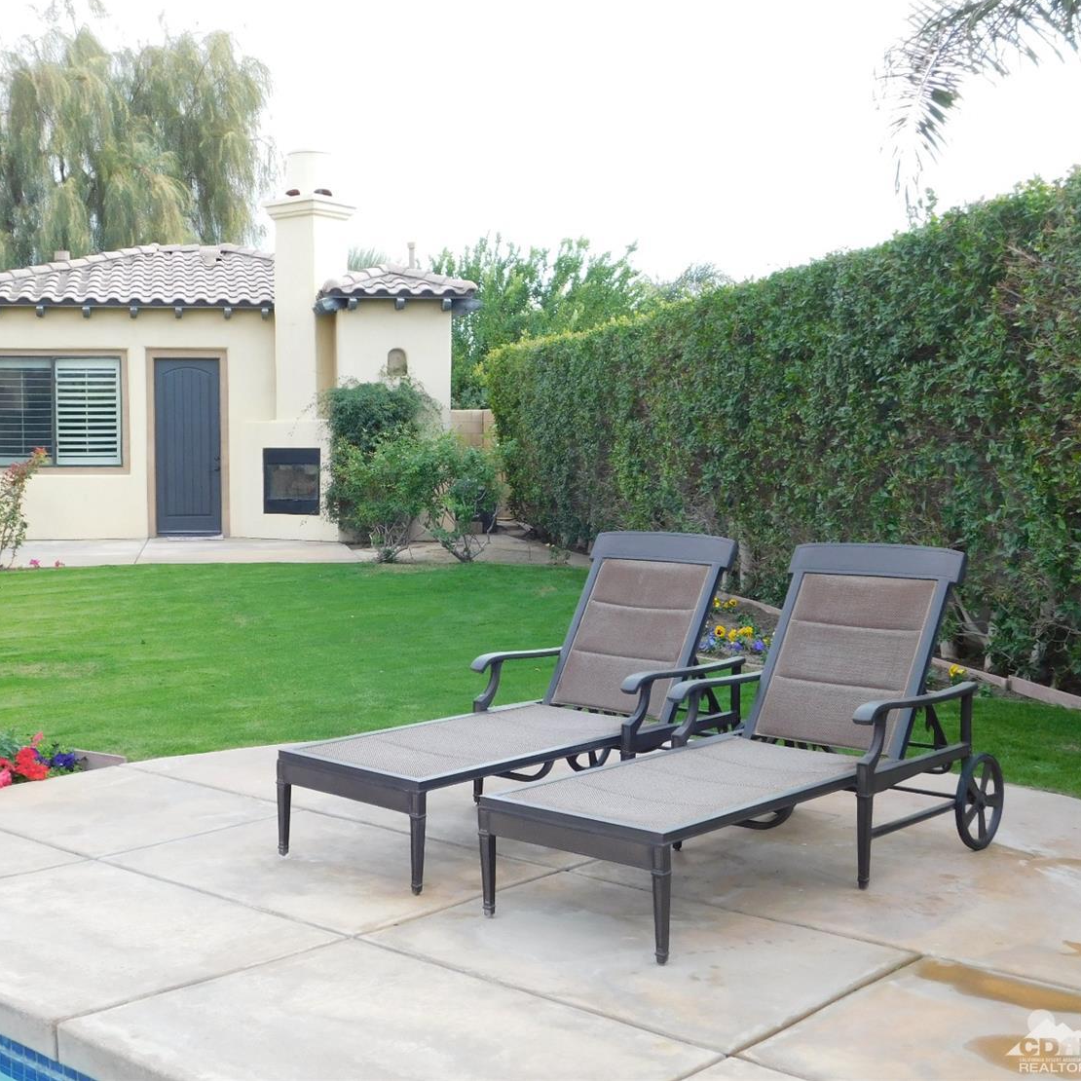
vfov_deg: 39.2
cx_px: 399
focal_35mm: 43
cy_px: 535
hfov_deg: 38.9
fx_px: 1519
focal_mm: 6.3
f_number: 3.5
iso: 125
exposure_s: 1/200
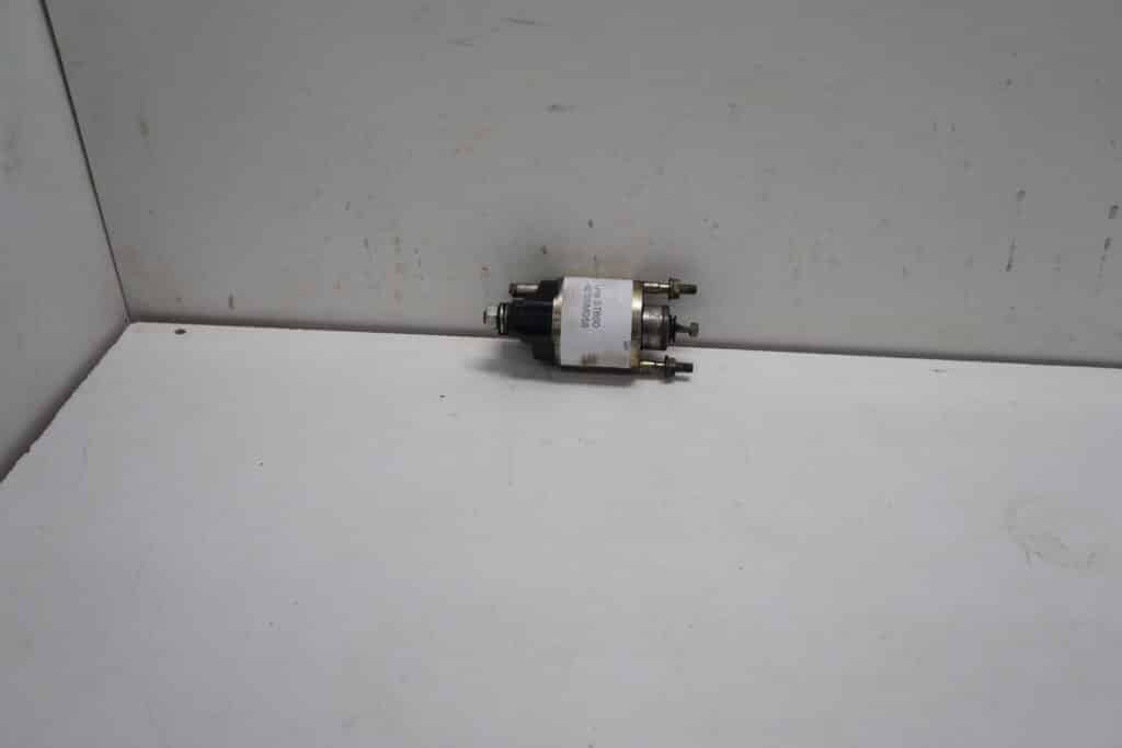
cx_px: 561
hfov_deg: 61.9
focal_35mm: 30
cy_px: 374
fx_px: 935
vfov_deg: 43.6
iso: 100
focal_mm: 20
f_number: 4.5
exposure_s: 1/80
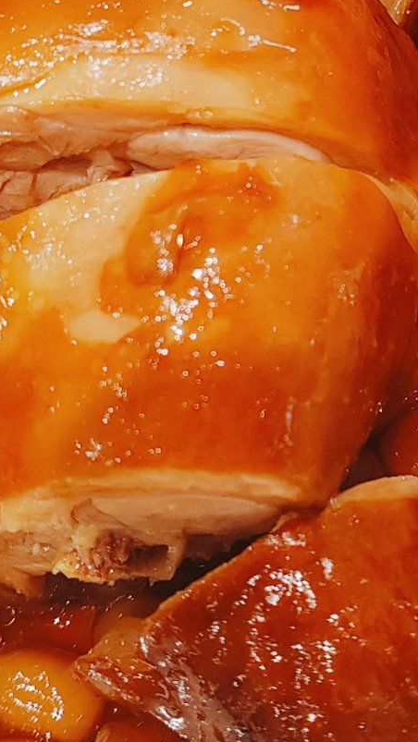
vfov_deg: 21.2
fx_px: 1969
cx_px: 389
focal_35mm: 100
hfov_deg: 12.0
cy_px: 180
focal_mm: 5.52
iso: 640
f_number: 1.9
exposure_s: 1/100
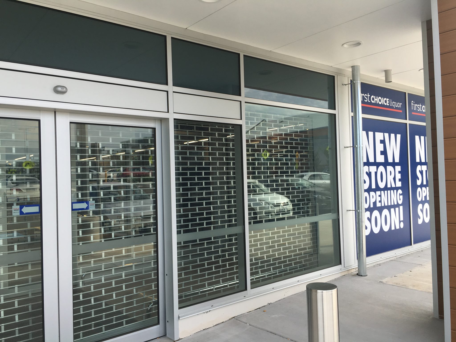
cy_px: 171
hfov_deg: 61.7
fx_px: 382
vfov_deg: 48.2
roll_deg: +1.7
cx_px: 228
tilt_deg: +0.1
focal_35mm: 29
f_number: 2.2
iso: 25
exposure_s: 1/379
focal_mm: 4.15
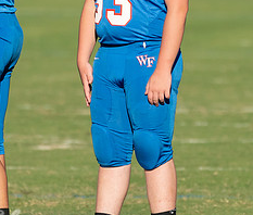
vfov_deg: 1.1
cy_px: 45
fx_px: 10949
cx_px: 181
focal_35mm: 1427
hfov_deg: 1.3
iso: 800
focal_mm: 400
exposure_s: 1/3200
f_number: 5.6
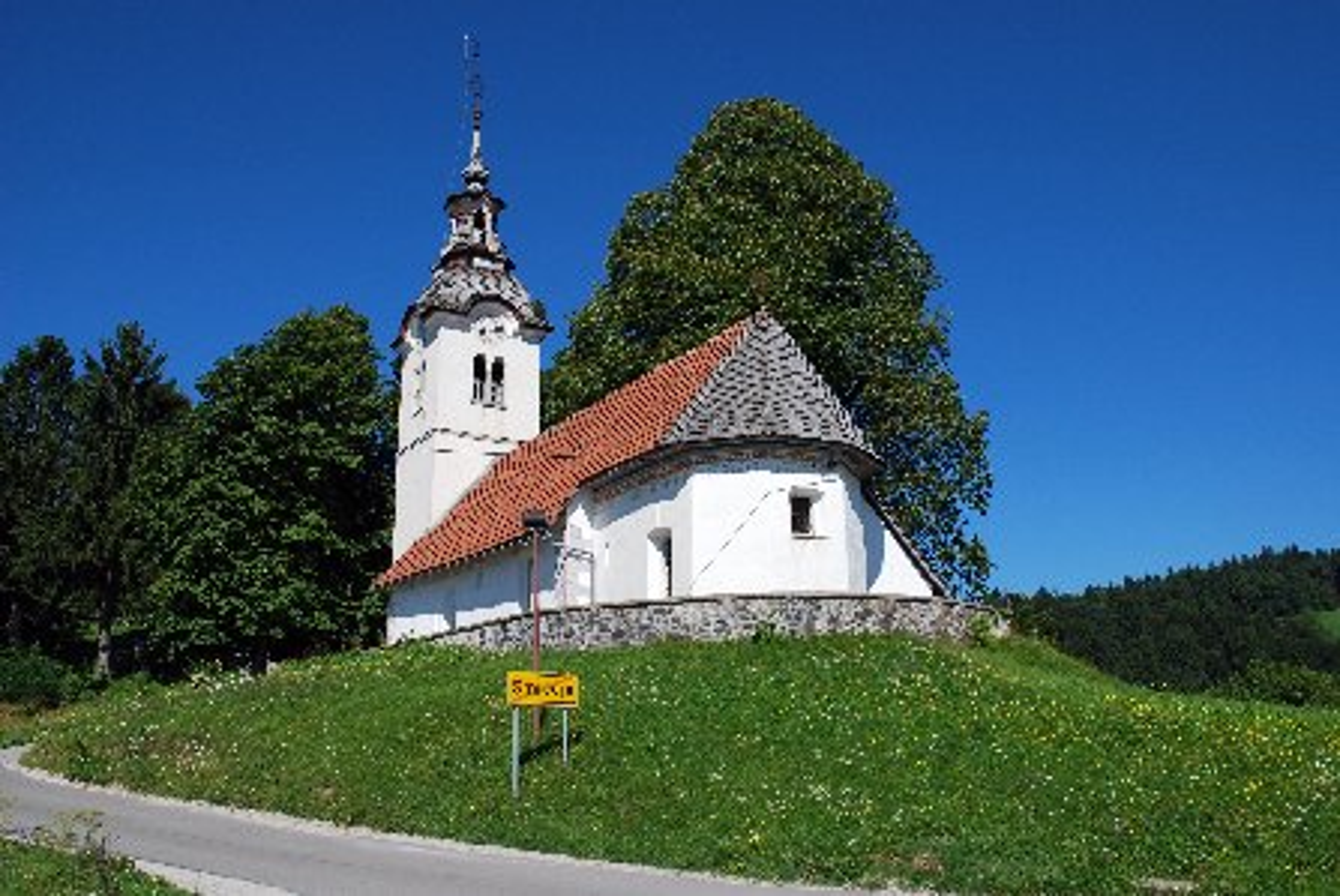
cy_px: 448
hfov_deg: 57.2
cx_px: 670
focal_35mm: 33
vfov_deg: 40.1
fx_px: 1230
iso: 125
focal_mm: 22
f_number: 10
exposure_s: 1/250
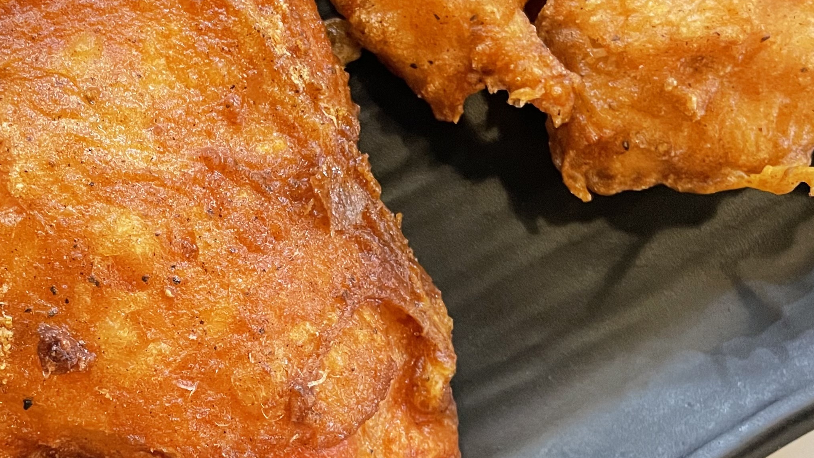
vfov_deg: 21.4
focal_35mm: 56
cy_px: 270
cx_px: 251
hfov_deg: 36.7
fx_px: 1209
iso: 500
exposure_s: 1/60
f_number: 1.6
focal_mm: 4.2
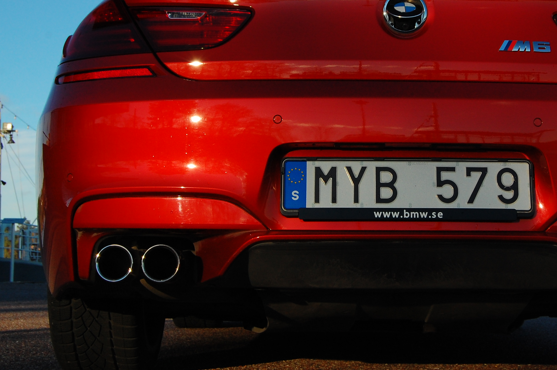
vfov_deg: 18.8
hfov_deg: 28.0
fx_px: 1113
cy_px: 114
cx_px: 363
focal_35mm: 72
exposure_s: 1/400
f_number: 10
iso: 400
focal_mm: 32
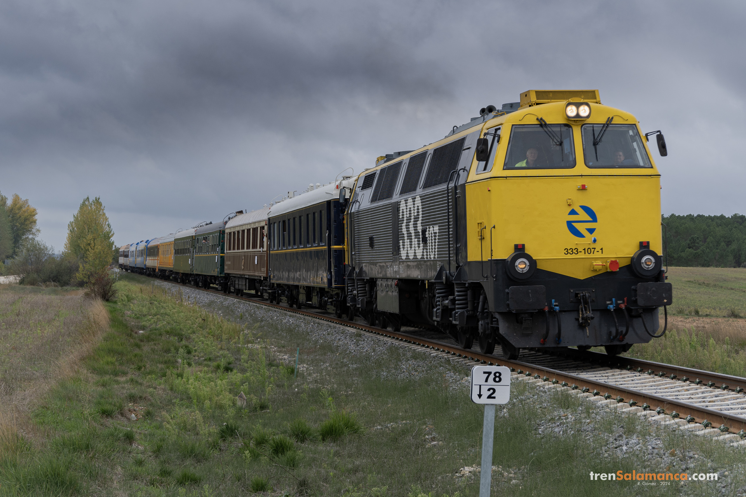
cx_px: 373
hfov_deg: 29.2
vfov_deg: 19.7
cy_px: 248
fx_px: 1430
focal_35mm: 69
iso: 125
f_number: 5.6
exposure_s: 1/250
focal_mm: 46
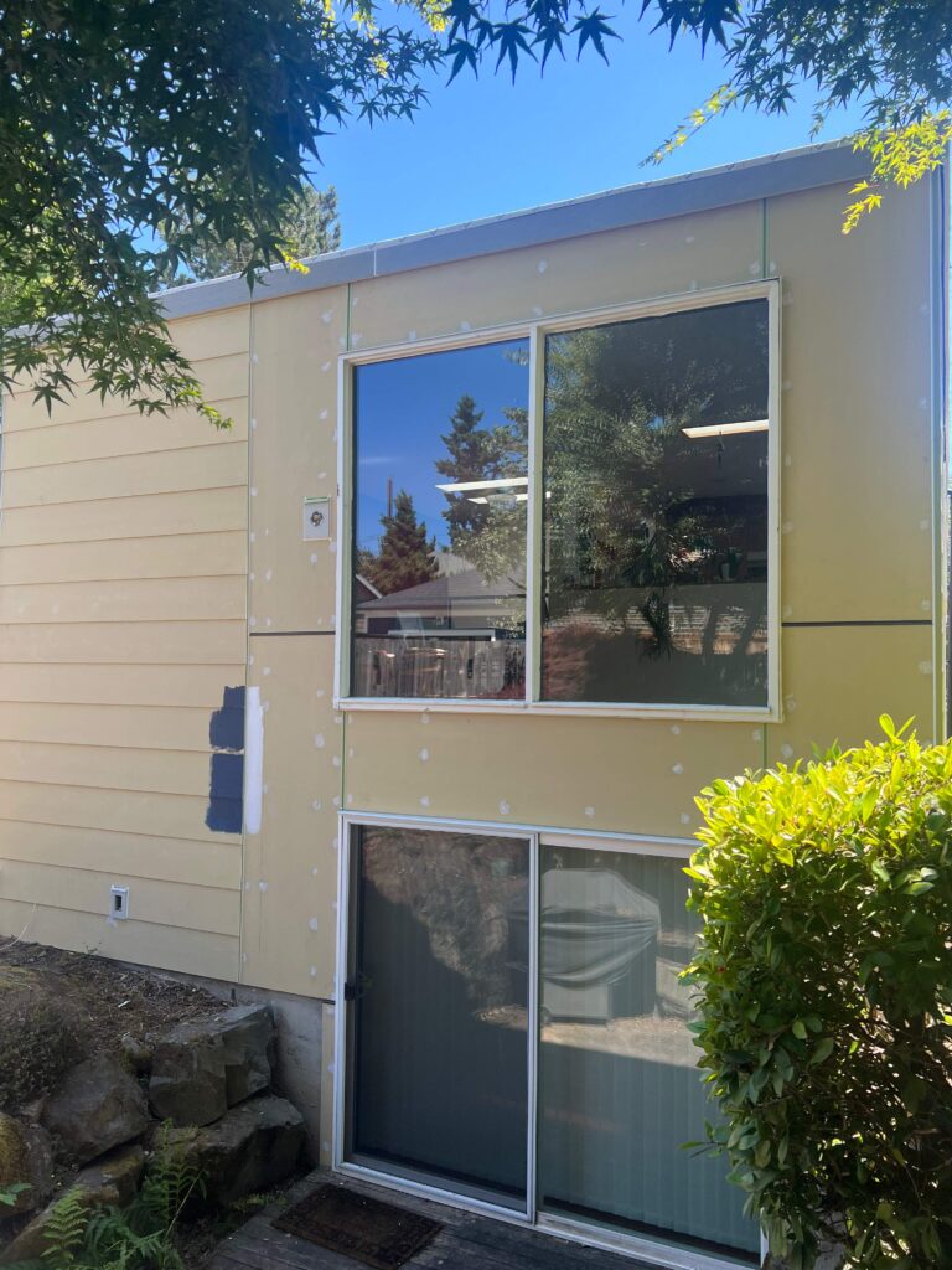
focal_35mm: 26
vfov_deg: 67.3
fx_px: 953
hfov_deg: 53.1
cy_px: 635
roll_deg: -1.0
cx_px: 476
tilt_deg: +4.3
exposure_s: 1/628
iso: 50
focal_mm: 5.7
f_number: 1.5
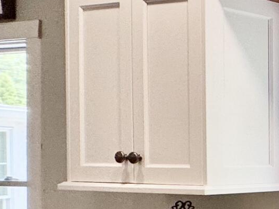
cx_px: 705
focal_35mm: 79
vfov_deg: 18.5
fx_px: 637
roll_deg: -0.9
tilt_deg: -1.8
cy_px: 170
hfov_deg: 14.1
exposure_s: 1/120
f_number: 2.2
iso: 100
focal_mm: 2.22
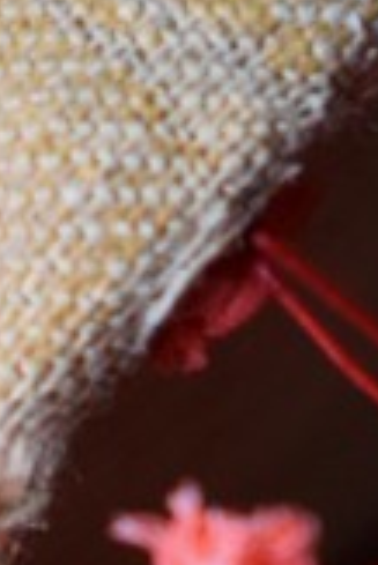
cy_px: -756
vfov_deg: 3.5
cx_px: 284
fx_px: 9155
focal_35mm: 583
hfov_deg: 2.4
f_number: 5.6
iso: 1100
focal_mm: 55
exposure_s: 1/60
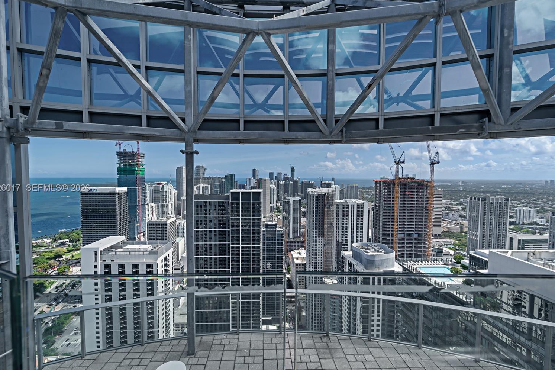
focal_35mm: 15
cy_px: 189
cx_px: 272
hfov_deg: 100.4
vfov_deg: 77.3
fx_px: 231
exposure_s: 1/800
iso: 250
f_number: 8
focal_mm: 14
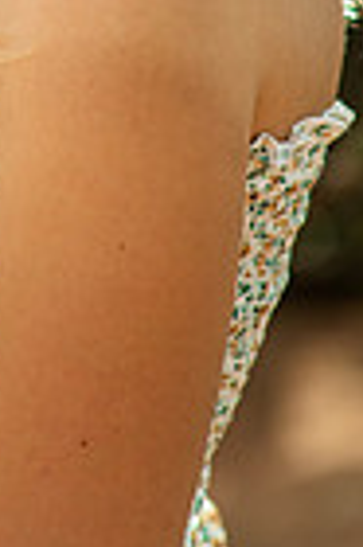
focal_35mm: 274
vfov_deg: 7.4
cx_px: -197
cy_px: -313
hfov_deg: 5.0
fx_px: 4154
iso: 200
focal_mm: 85
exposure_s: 1/1250
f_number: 2.2
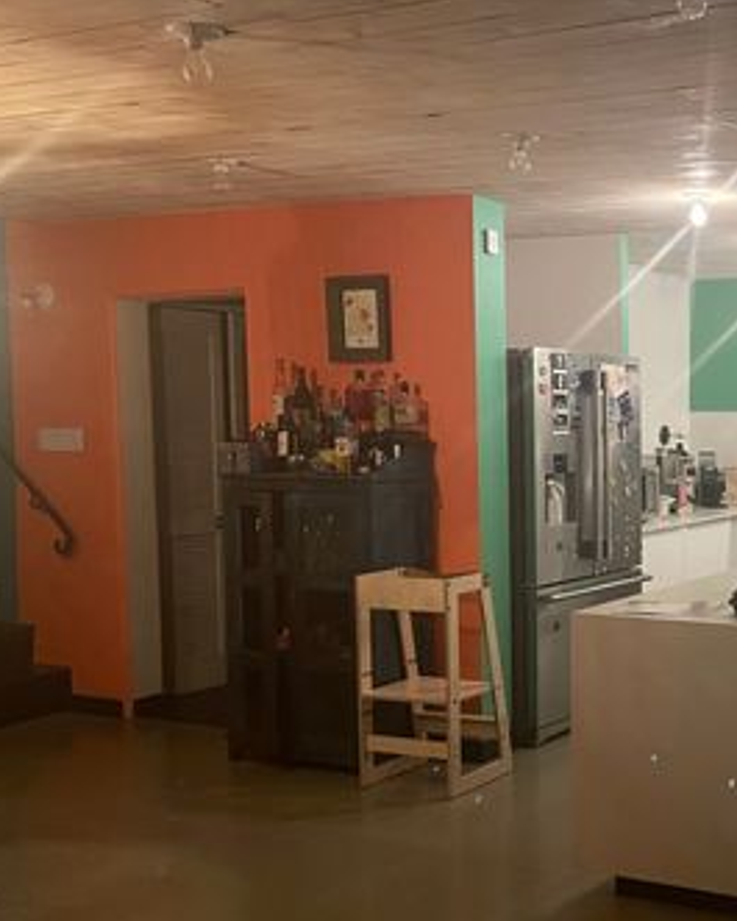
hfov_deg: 30.0
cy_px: 534
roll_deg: +0.5
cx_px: 773
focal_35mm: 46
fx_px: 1254
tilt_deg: -4.5
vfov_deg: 40.2
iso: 500
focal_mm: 4.2
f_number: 1.6
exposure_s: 1/30
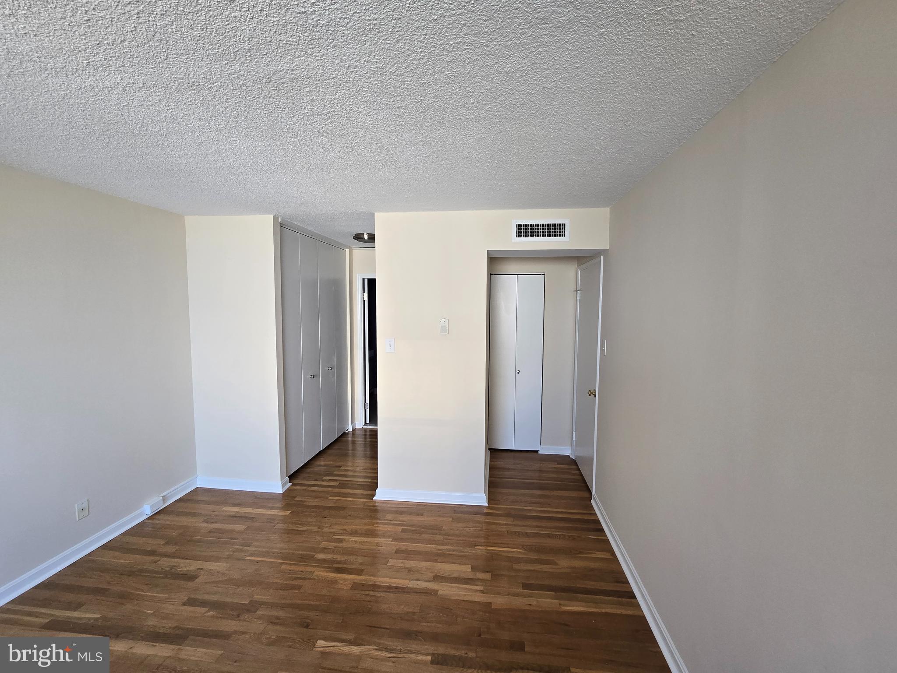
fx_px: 337
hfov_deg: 106.2
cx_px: 448
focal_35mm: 13
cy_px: 336
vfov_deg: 89.9
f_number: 2.2
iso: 160
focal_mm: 2.2
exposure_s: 1/100
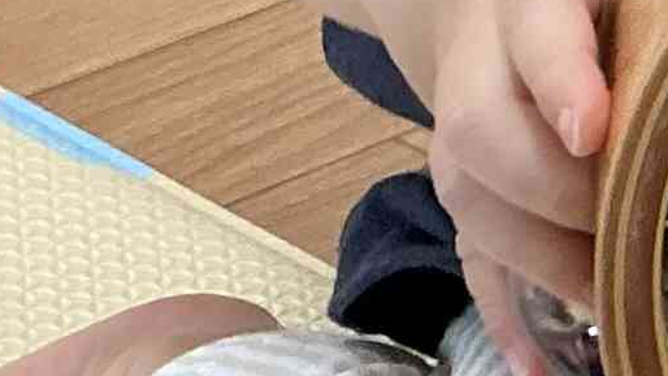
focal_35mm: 248
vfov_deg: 4.8
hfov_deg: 8.3
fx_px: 4392
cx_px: 1275
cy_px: -549
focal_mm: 3
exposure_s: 1/60
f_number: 1.8
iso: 50
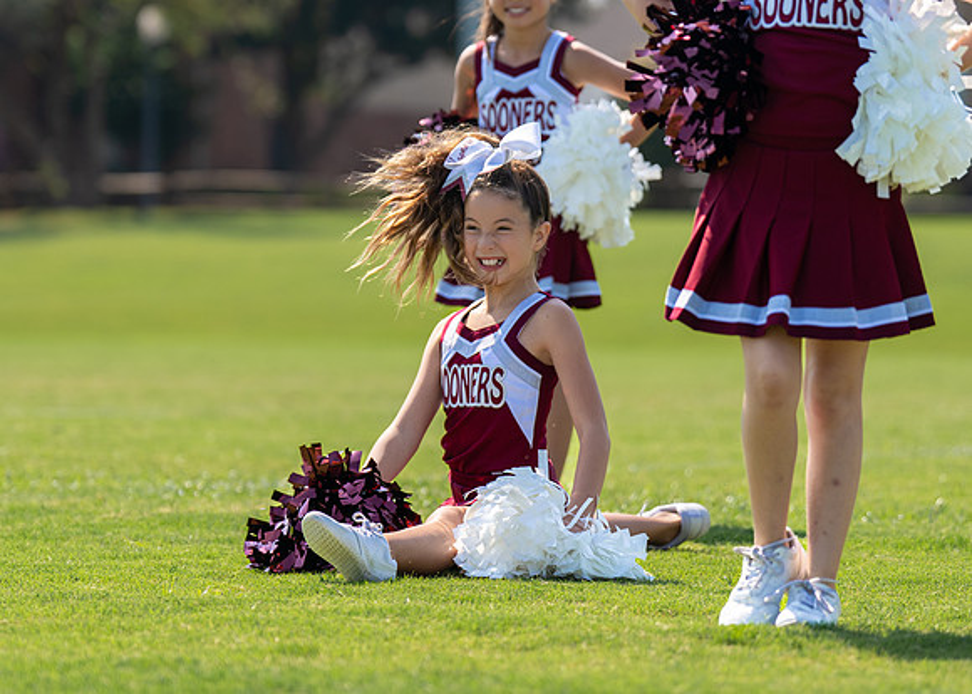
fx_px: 6049
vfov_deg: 6.6
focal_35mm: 219
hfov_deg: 9.2
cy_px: 298
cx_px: 423
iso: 125
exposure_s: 1/1600
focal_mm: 124
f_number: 2.8
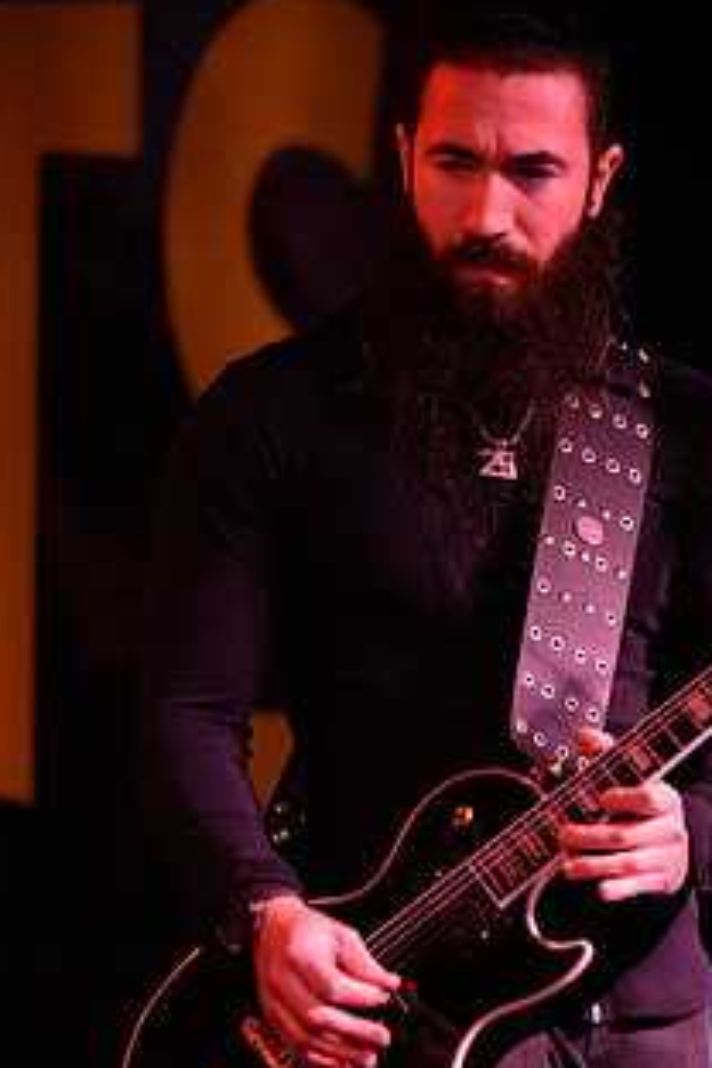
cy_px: 647
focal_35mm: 195
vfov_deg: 10.5
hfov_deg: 7.0
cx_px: 493
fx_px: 5785
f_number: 2.8
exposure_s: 1/250
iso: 6400
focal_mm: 135
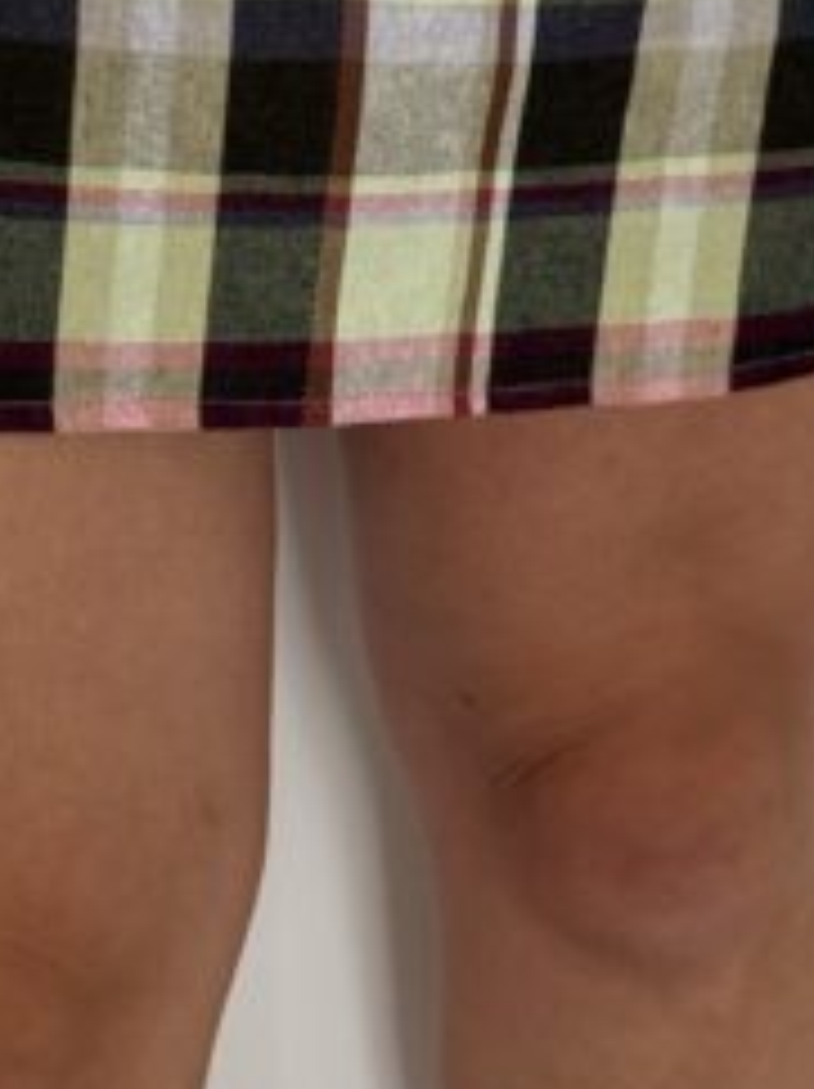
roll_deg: +0.4
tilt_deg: -20.1
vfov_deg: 12.4
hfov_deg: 9.3
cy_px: 140
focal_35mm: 159
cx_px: 319
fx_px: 4994
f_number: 1.78
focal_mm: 6.76
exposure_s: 1/114
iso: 100
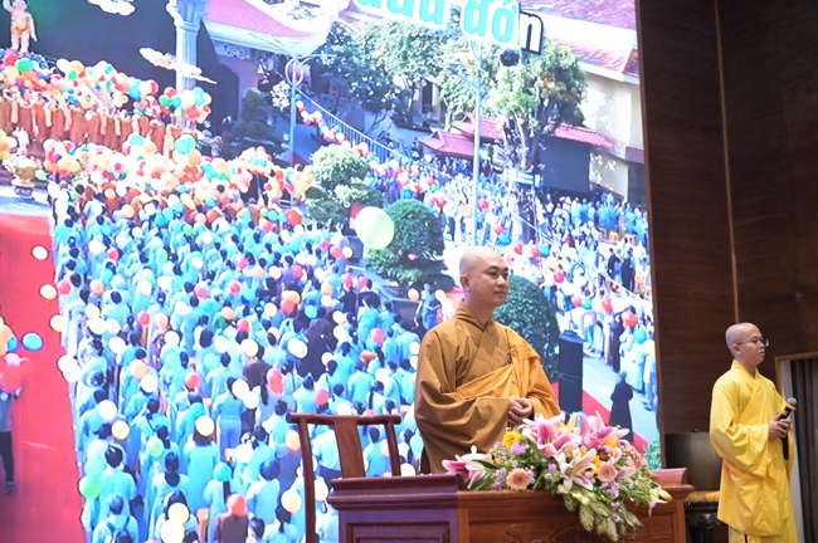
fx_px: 1407
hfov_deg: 32.4
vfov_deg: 21.9
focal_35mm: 62
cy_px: 272
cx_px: 409
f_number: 4
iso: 5000
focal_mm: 62
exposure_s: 1/125
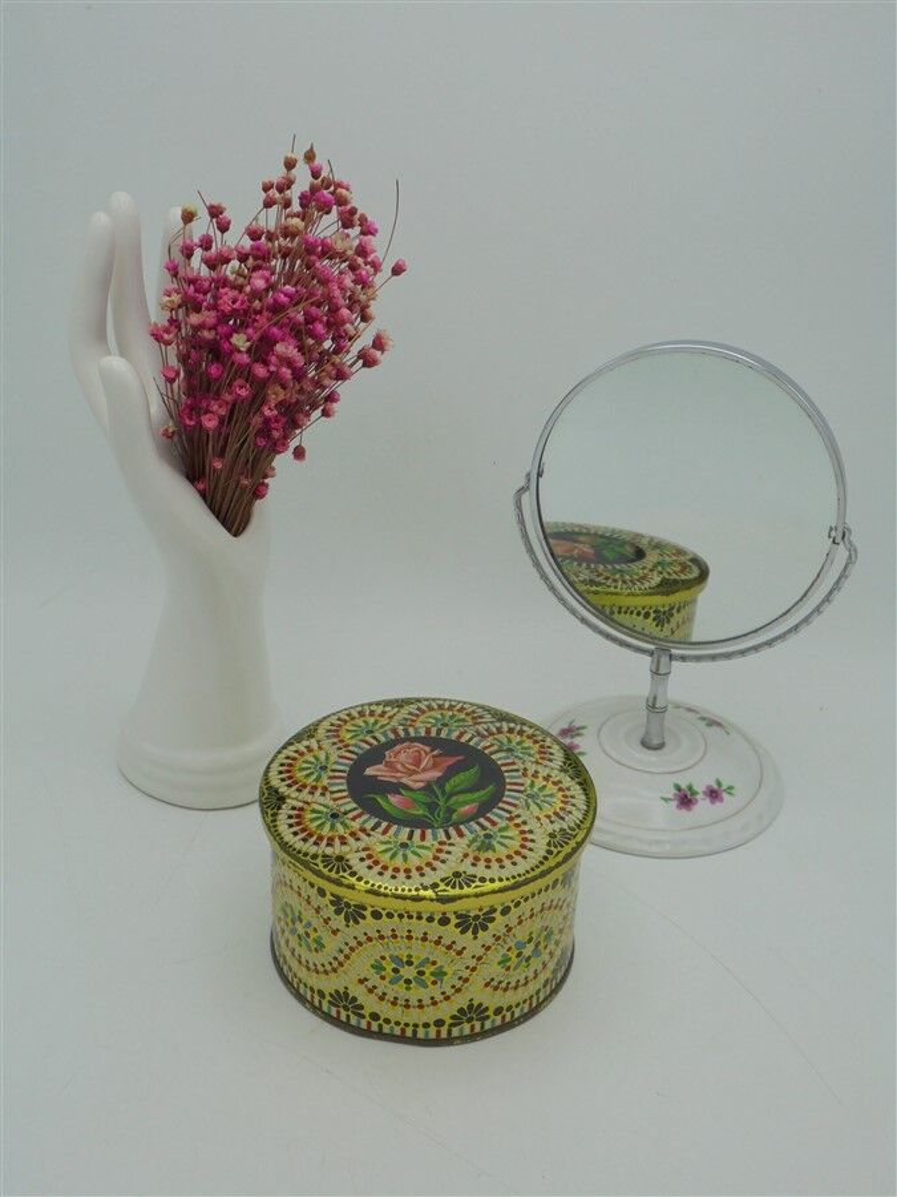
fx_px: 1486
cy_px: 598
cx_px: 448
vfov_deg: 43.9
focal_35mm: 43
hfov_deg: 33.6
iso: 100
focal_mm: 7.8
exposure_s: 1/100
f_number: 4.5
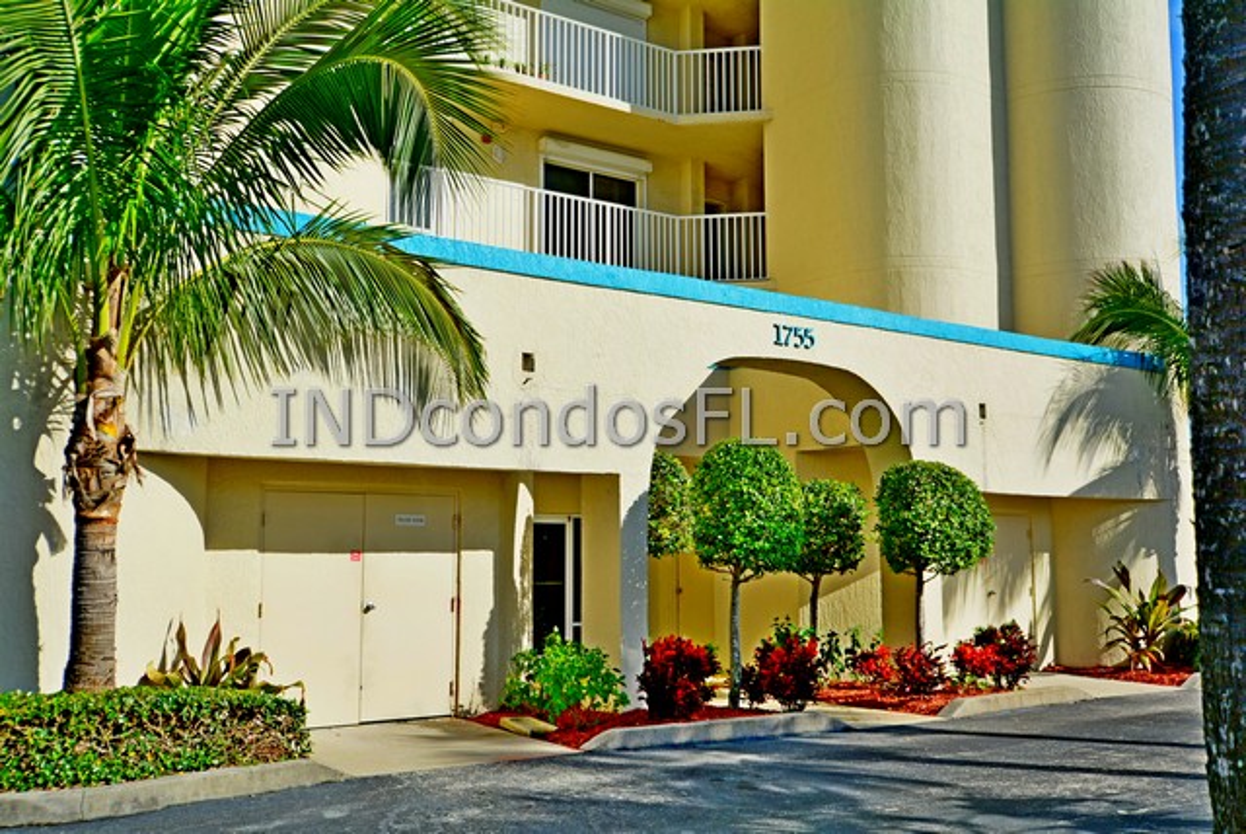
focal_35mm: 36
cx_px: 623
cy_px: 417
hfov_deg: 53.1
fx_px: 1247
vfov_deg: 36.9
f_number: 9
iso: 100
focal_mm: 24
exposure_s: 1/320
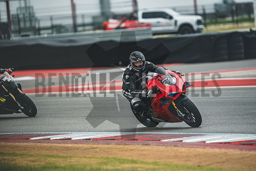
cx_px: 128
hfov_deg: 6.9
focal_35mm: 300
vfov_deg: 4.6
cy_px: 86
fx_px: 2134
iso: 1250
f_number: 2
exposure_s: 1/3200
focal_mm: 200
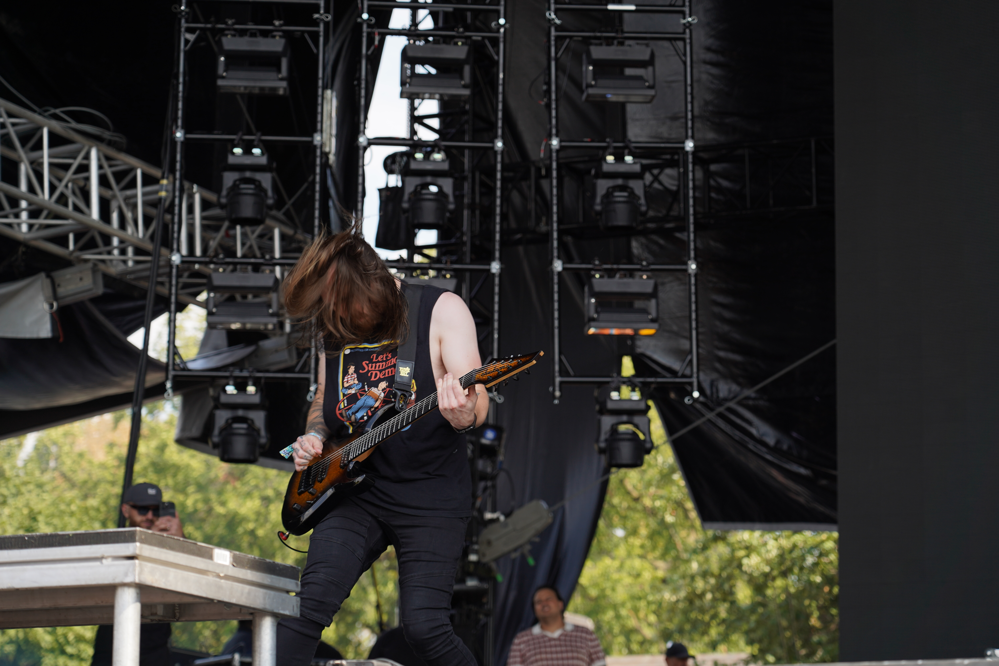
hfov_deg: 19.5
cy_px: 333
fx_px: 2914
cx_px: 500
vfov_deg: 13.0
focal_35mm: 105
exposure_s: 1/200
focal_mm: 105
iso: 100
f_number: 5.6
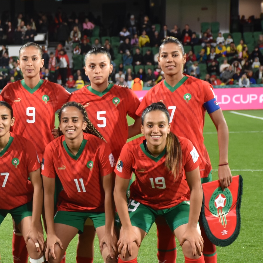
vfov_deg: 9.4
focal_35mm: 187
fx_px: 1607
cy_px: 157
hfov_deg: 9.3
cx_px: -2
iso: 800
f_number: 6.3
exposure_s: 1/160
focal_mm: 62
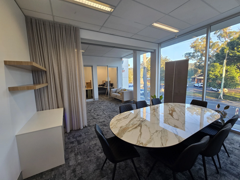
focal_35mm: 13
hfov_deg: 106.2
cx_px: 120
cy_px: 90
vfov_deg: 89.9
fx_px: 90
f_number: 2.2
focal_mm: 2.2
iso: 64
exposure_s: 1/50
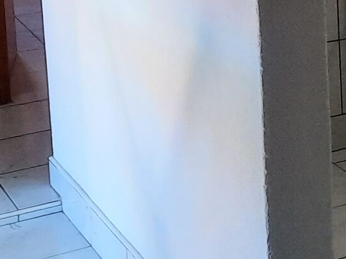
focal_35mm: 130
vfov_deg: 11.0
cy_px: -125
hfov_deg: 13.5
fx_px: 1300
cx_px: 636
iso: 200
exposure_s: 1/50
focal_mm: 4.6
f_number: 2
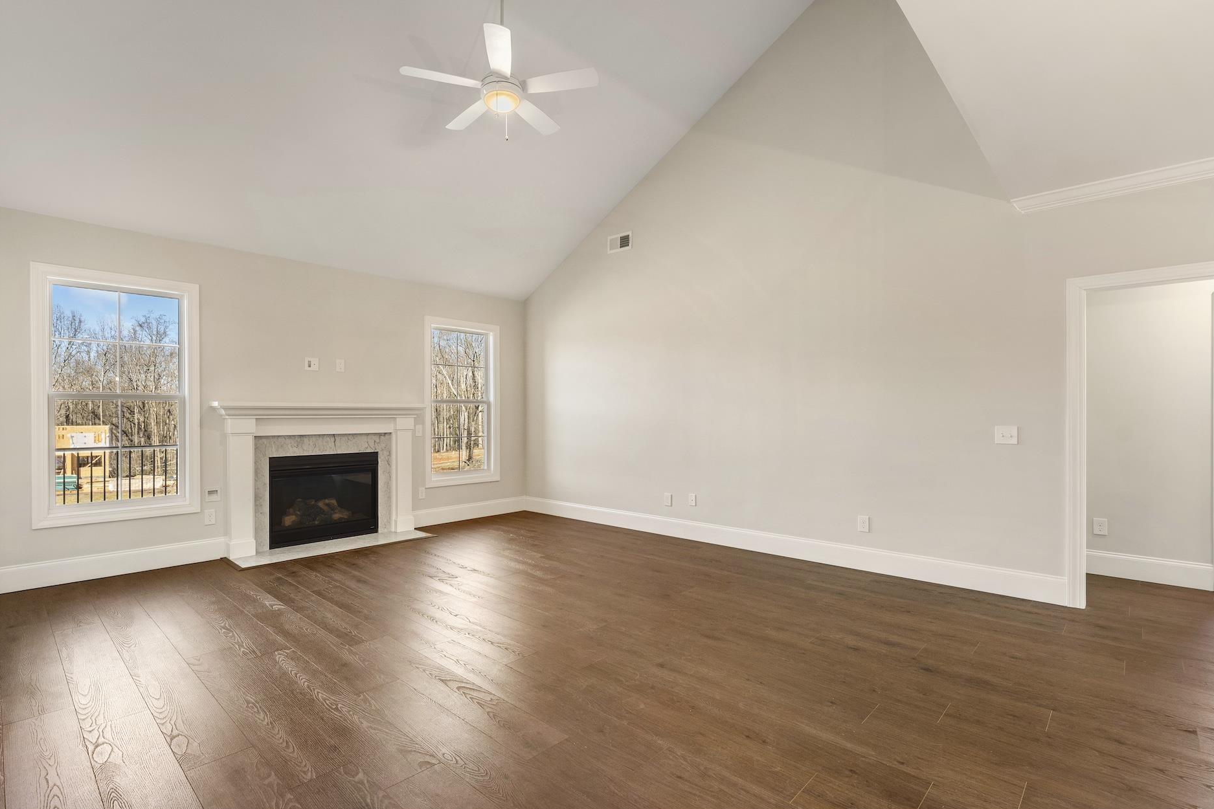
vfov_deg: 70.5
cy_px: 421
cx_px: 581
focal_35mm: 17
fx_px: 572
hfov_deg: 93.4
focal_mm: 15.9
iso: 400
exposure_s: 1/3
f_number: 6.3
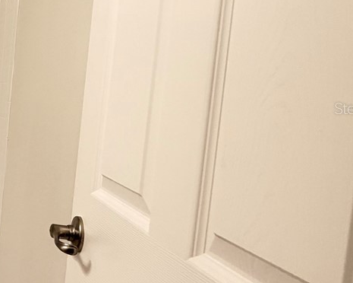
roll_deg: -2.3
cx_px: -201
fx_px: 491
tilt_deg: -4.2
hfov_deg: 26.2
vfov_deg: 32.0
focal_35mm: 47
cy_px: 108
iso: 250
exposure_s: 1/60
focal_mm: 2.22
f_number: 2.2
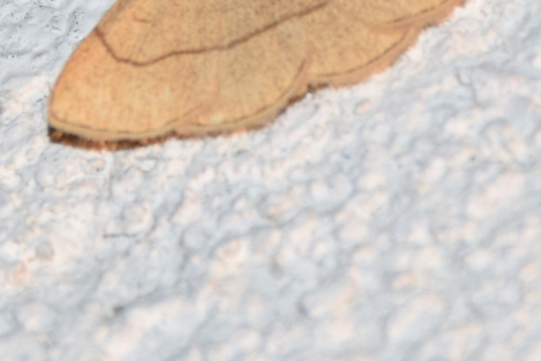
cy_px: 6
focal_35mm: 430
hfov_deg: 4.8
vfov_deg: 3.2
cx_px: 242
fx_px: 6464
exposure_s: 1/60
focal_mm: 140
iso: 320
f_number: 7.1
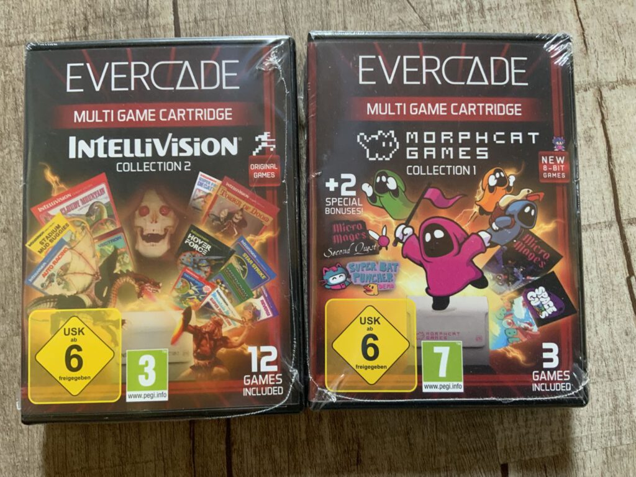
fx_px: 533
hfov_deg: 61.7
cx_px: 318
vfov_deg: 48.2
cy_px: 238
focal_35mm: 29
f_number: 1.8
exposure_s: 1/60
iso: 250
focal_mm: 3
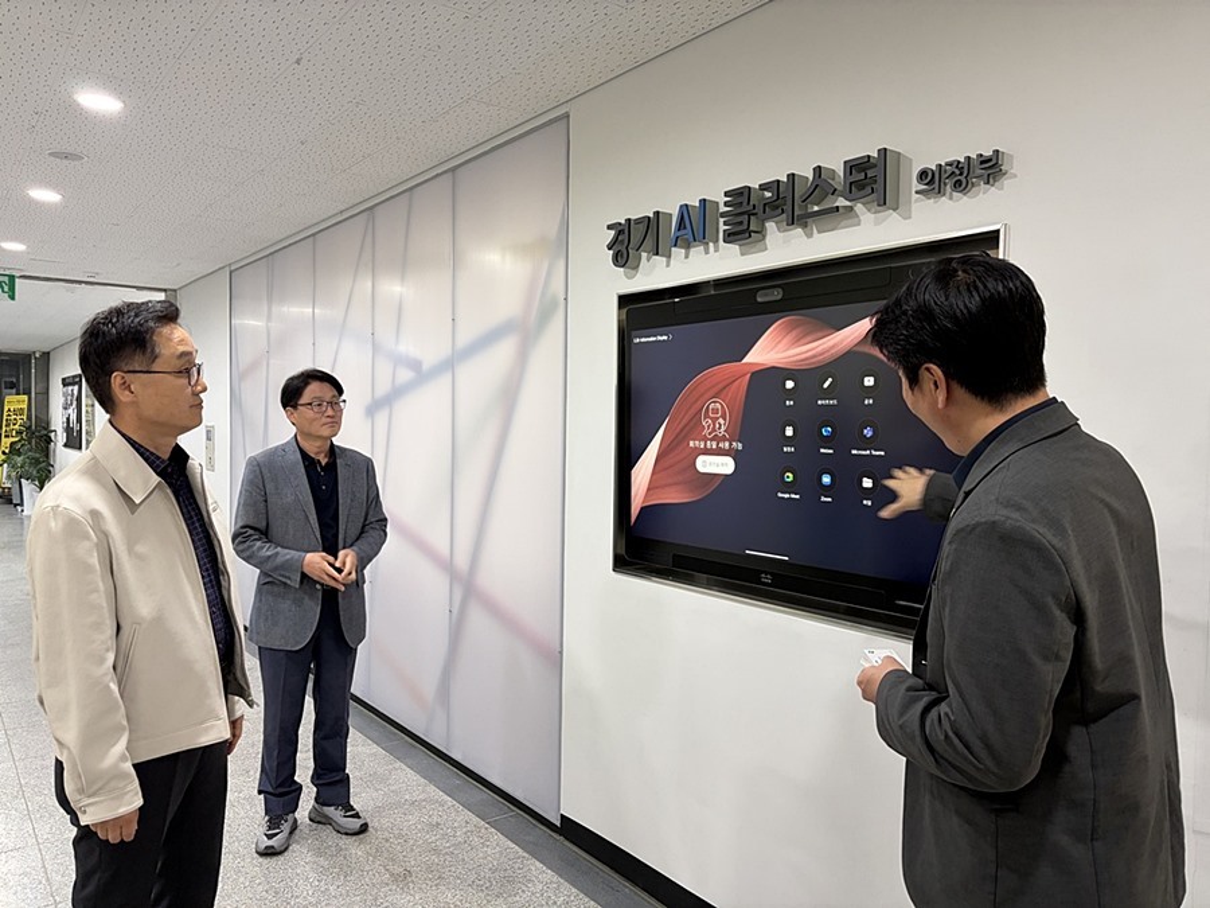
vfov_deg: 53.1
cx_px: 605
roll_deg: -1.5
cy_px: 454
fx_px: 909
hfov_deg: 67.3
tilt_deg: -0.1
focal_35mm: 26
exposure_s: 1/60
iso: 125
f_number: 1.6
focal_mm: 5.96
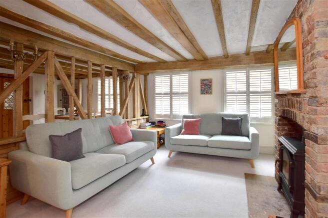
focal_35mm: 15
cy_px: 109
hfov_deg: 100.4
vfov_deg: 77.3
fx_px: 137
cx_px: 164
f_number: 11
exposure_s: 1/5
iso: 400
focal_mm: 10
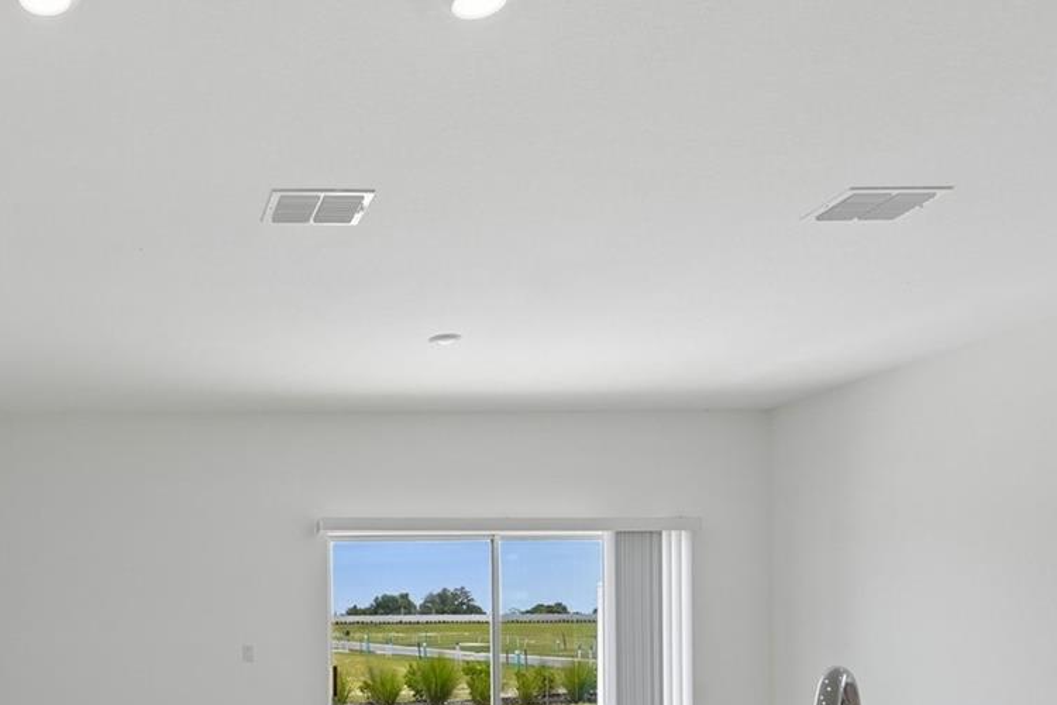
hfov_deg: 51.1
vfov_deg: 37.6
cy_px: 616
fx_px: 971
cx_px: 123
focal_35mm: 33
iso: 400
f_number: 8
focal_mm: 15.5
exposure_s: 1/250
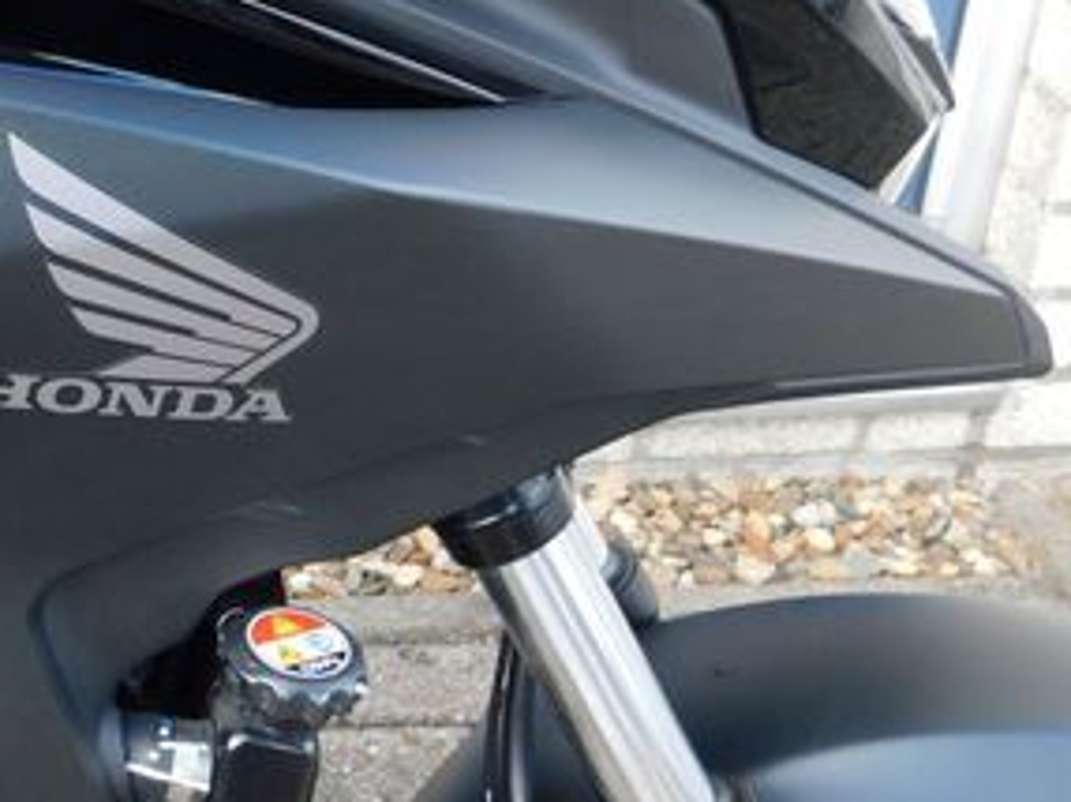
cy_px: 326
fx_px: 1731
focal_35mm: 56
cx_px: 56
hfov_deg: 32.2
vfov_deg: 26.0
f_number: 3.1
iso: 125
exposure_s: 1/100
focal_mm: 4.5
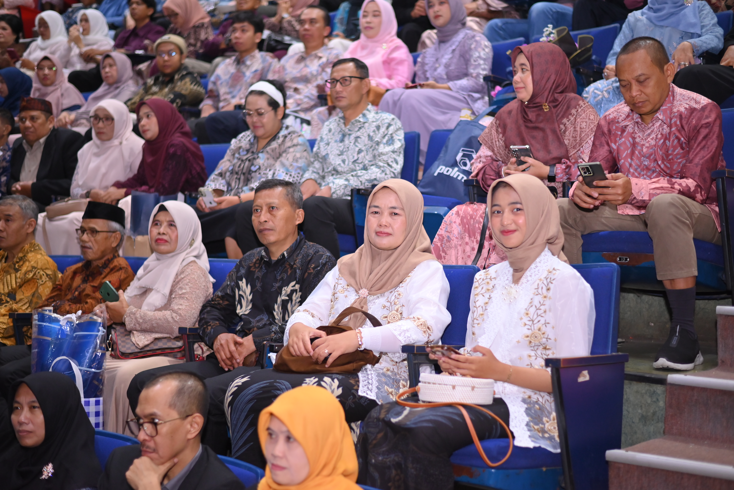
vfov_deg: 27.0
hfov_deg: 39.6
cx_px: 367
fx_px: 1020
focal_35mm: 50
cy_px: 245
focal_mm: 50
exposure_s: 1/200
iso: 1250
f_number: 2
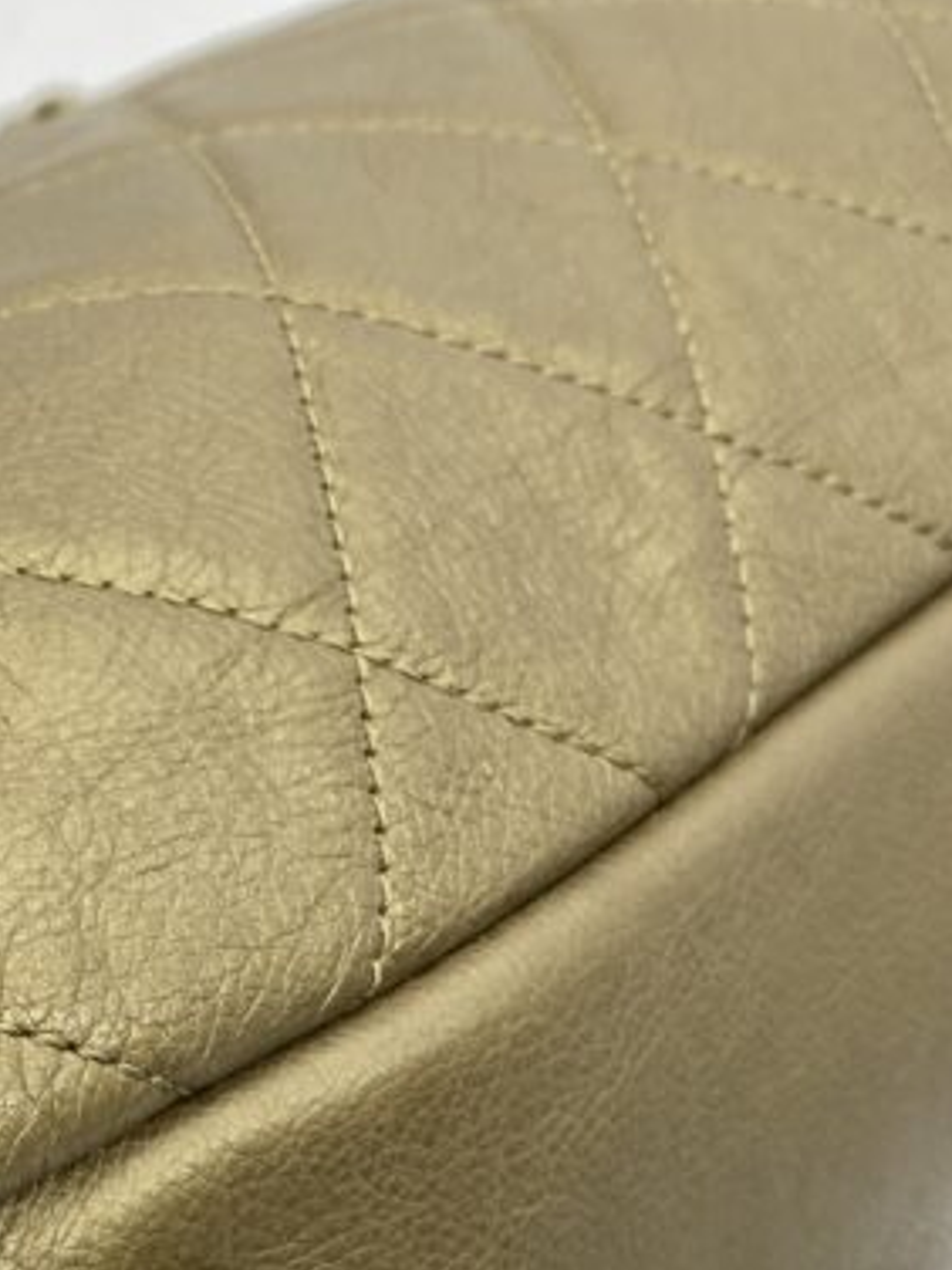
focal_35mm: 68
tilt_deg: -43.5
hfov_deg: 20.1
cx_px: -226
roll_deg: -13.5
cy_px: 1118
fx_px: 2493
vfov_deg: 27.6
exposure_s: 1/100
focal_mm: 4.25
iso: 40
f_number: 1.8
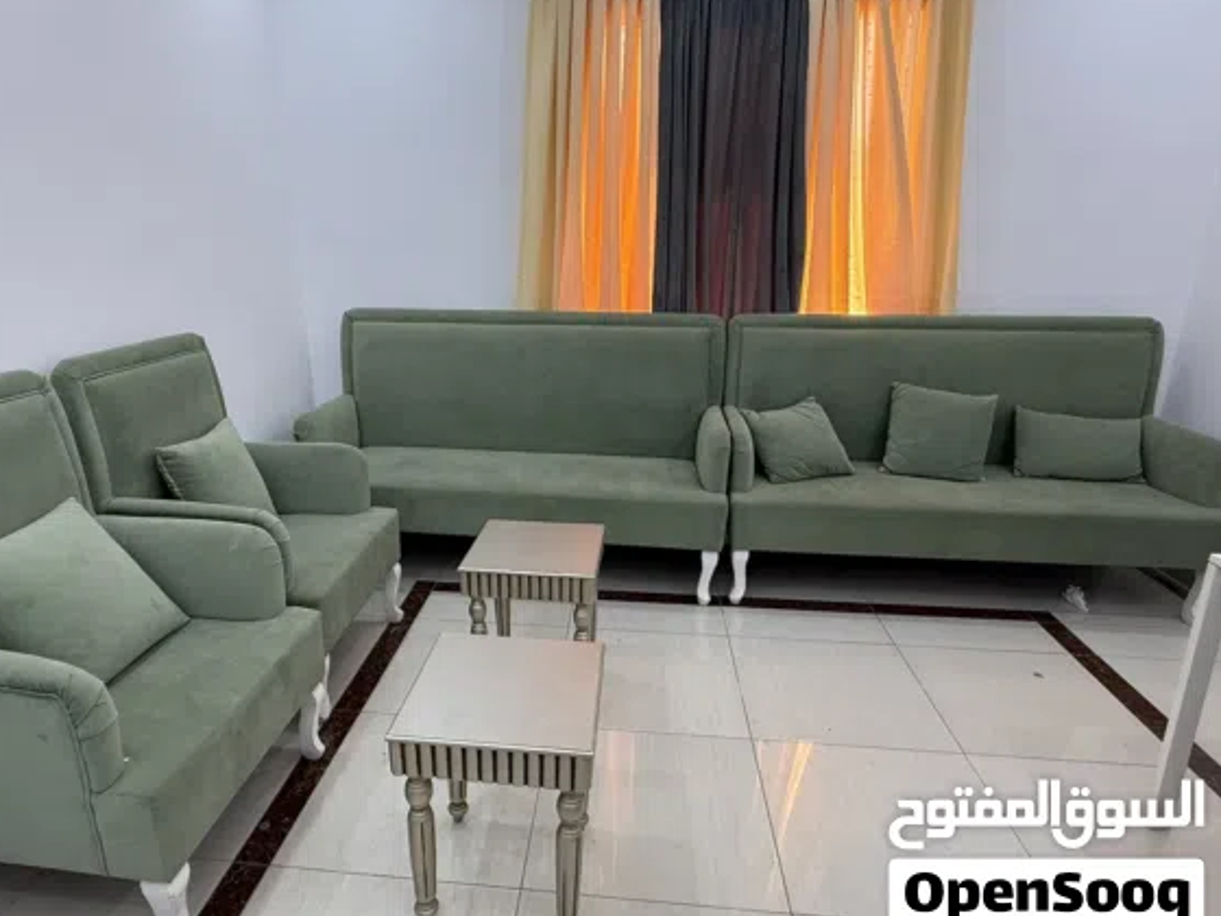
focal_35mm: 16
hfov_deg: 94.3
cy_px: 465
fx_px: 564
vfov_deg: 78.1
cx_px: 560
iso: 320
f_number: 2.2
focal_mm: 2.22
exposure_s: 1/100
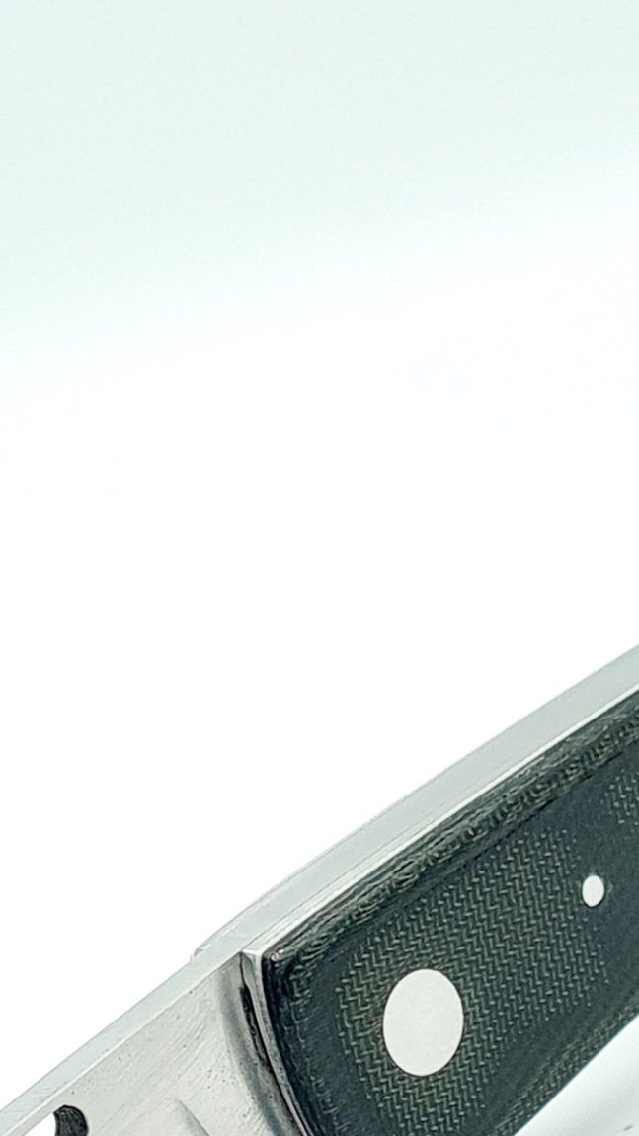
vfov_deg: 30.0
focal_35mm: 63
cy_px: 1247
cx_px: 379
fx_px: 1899
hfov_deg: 19.1
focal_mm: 5.4
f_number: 1.8
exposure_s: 1/435
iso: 50
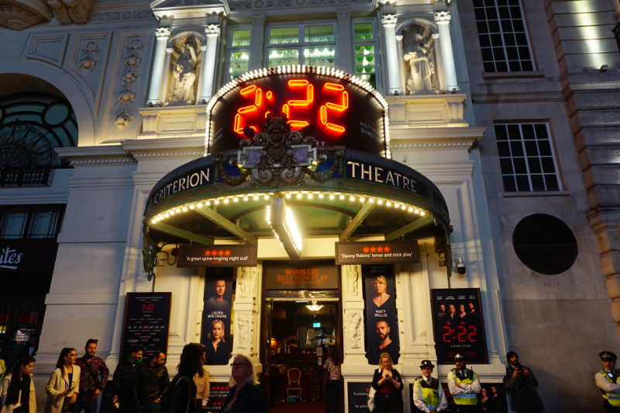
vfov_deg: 53.1
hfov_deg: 73.8
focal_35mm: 24
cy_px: 206
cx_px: 310
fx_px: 413
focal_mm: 16
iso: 400
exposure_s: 1/60
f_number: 4
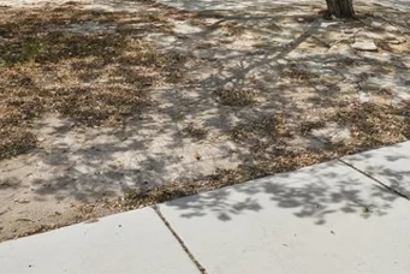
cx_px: 287
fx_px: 547
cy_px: -45
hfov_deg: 40.3
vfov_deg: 25.6
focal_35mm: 48
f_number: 10
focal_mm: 16
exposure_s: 1/800
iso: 500
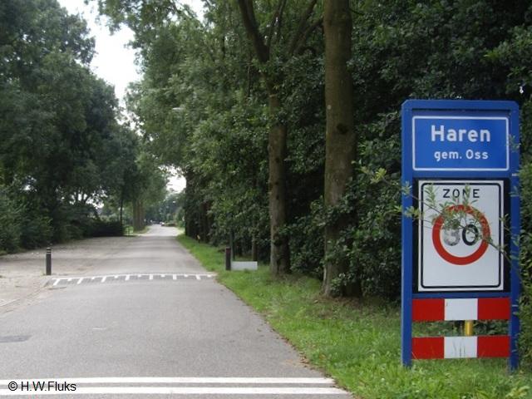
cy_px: 200
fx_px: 584
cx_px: 266
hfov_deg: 49.0
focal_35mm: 38
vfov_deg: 37.7
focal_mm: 7.9
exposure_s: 1/320
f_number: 2.8
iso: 64
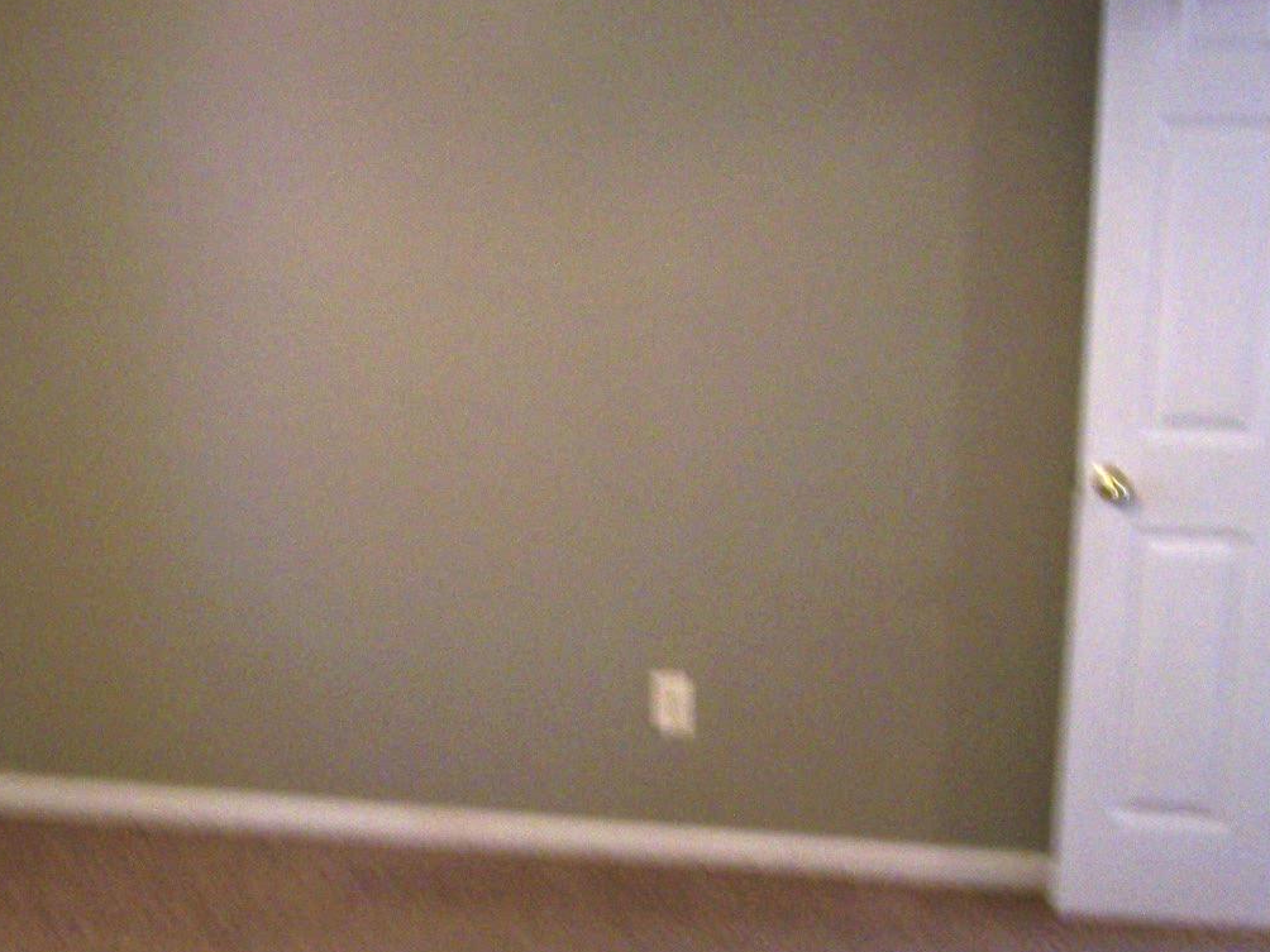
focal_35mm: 51
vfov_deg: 28.5
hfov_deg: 36.7
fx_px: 1871
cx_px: 339
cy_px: 554
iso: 140
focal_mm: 5.5
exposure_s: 1/8
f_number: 3.4
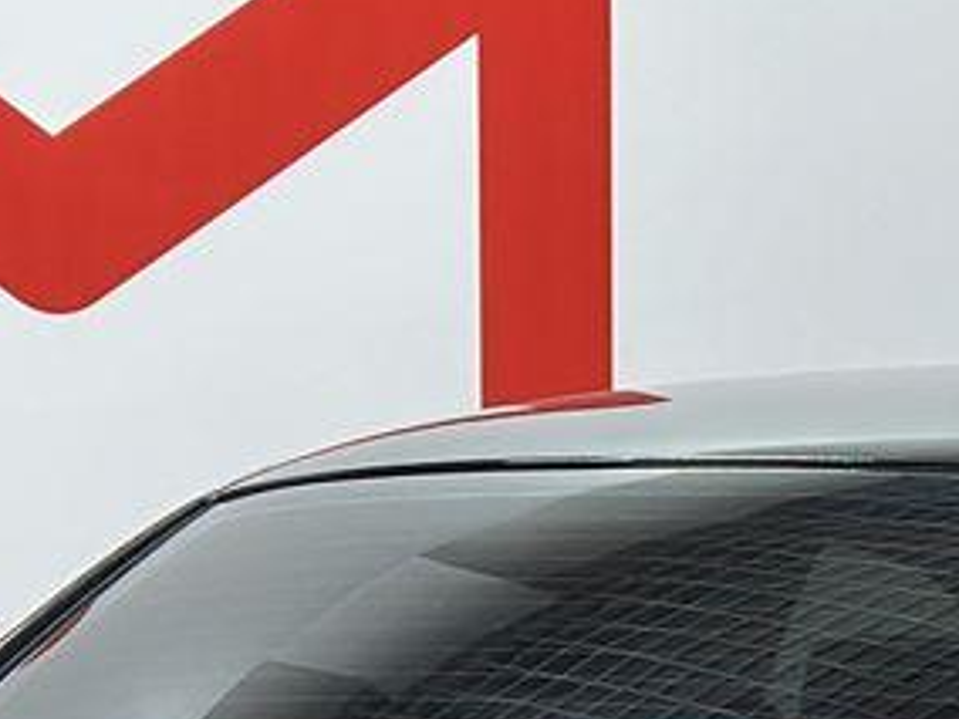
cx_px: 1023
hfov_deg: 8.1
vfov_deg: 5.9
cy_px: 1728
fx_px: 6732
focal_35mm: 243
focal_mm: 6.86
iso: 125
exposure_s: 1/100
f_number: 1.78
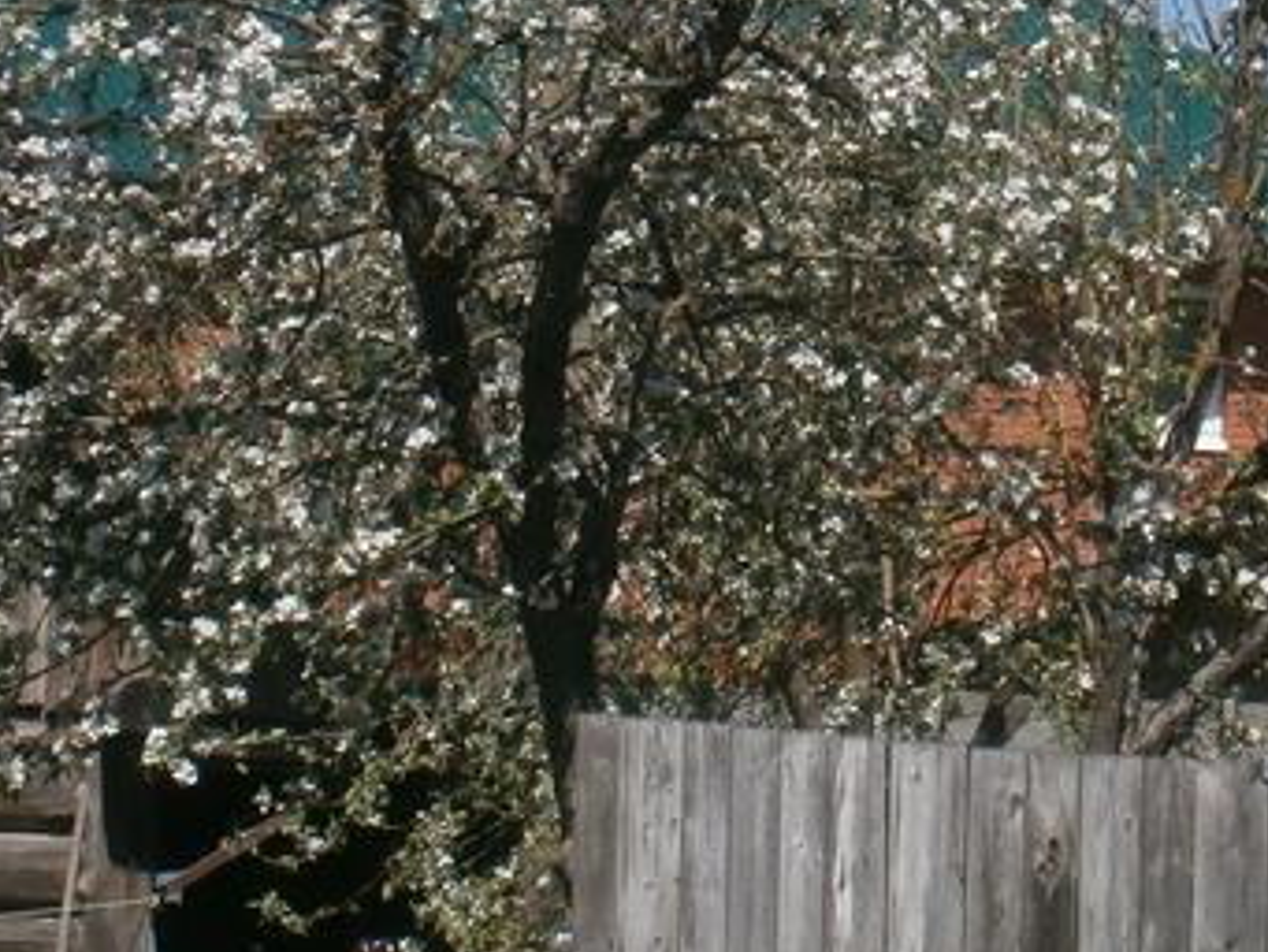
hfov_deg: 6.5
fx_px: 11213
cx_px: 1149
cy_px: 171
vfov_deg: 4.9
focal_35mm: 306
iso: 80
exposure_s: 1/640
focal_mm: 15.4
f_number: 4.9
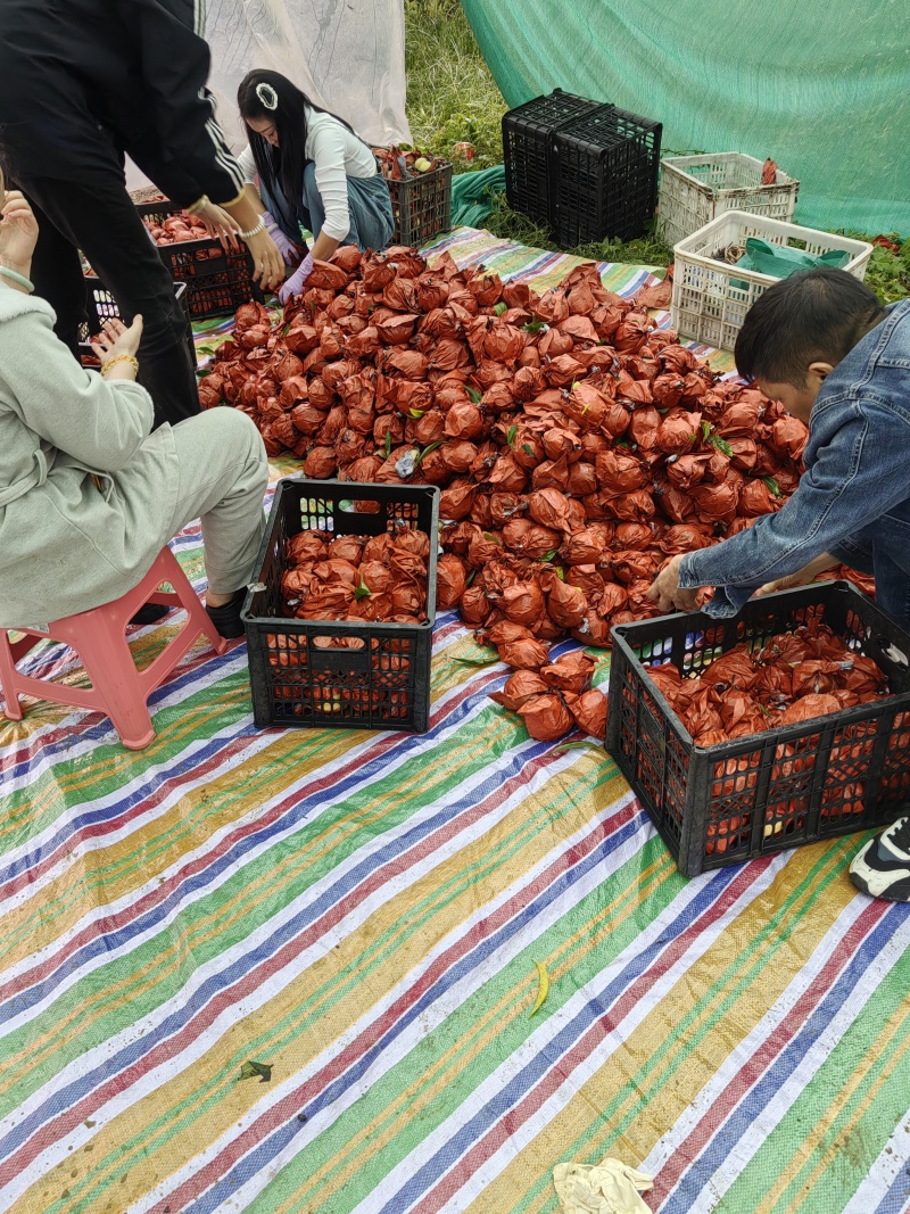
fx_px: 947
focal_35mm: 27
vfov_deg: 65.3
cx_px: 455
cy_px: 607
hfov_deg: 51.3
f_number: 1.9
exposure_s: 1/157
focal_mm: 5.52
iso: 50
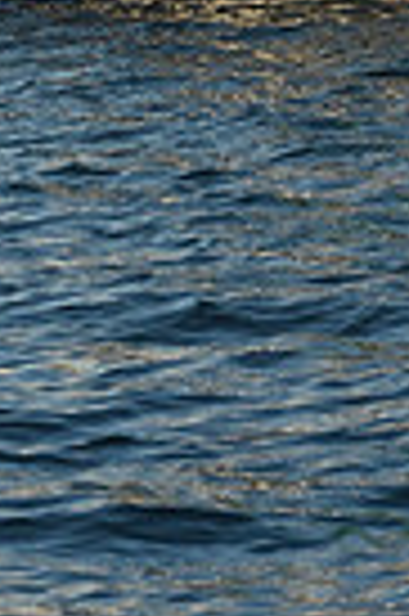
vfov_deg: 4.1
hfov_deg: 2.8
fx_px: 8388
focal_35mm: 491
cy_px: -656
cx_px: 222
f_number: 10
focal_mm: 116
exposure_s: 1/800
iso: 800
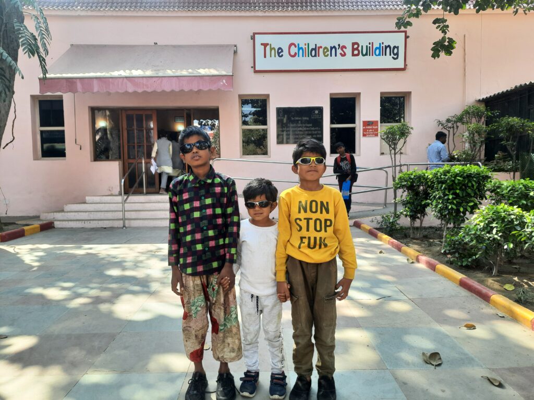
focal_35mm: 24
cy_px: 200
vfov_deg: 56.8
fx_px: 370
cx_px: 267
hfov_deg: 71.6
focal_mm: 5.23
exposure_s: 1/105
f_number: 1.8
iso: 25
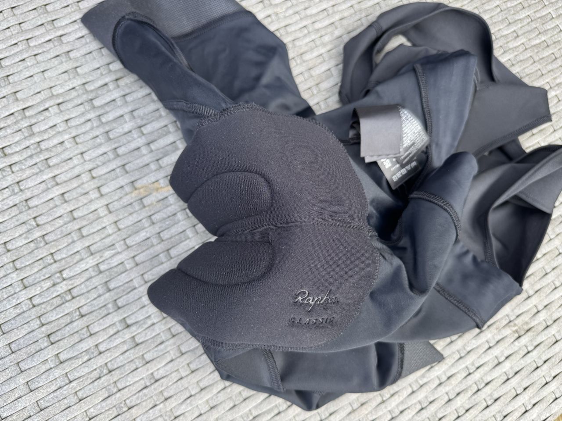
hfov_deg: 71.6
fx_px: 390
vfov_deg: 56.8
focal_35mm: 24
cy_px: 210
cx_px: 281
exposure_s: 1/126
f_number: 1.78
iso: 64
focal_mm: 6.76
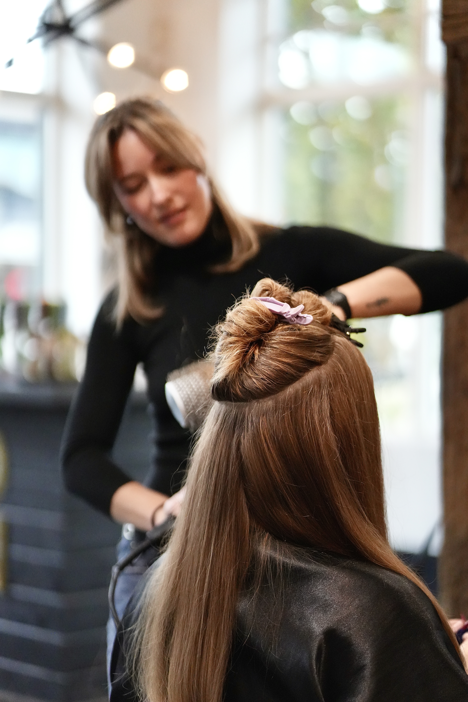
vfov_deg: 23.9
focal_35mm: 85
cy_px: 351
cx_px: 234
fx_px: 1657
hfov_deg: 16.1
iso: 12800
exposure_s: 1/5000
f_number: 1.8
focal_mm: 85
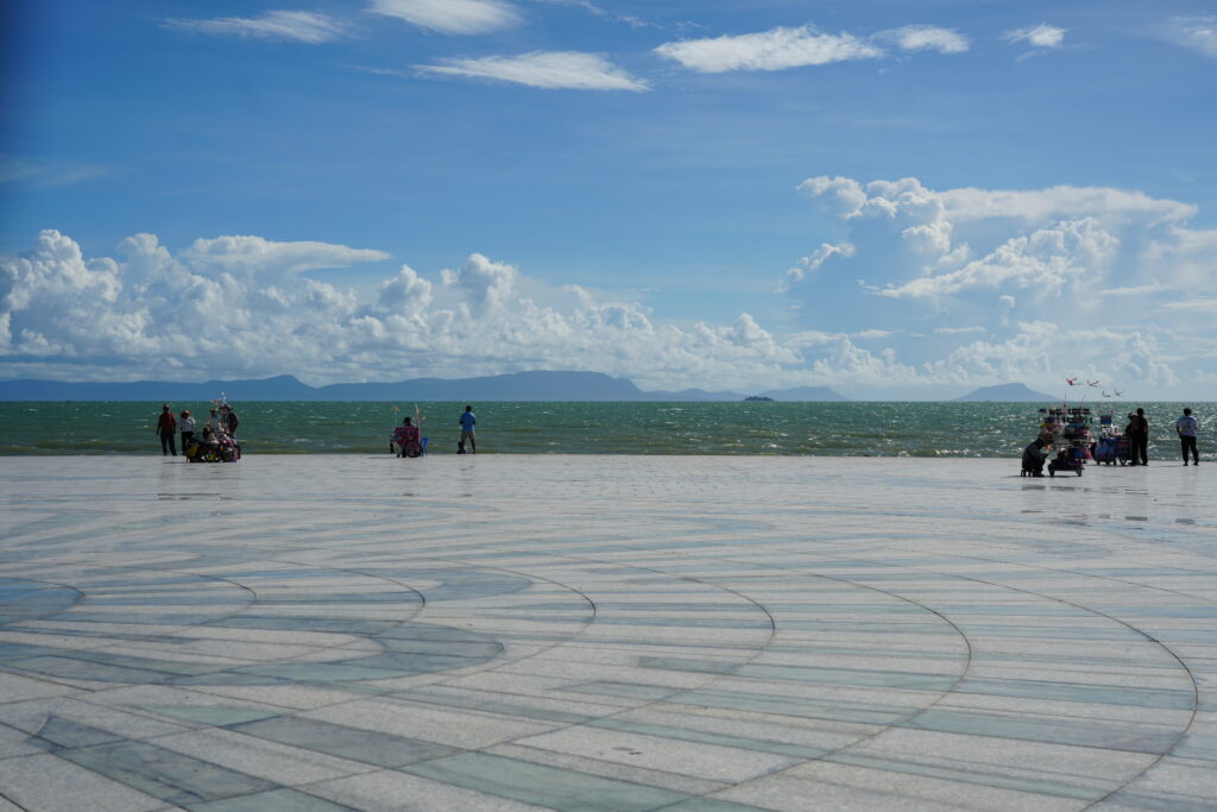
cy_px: 406
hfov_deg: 40.3
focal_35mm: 49
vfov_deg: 27.5
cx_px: 608
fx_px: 1657
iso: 100
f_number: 5
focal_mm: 49
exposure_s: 1/2000
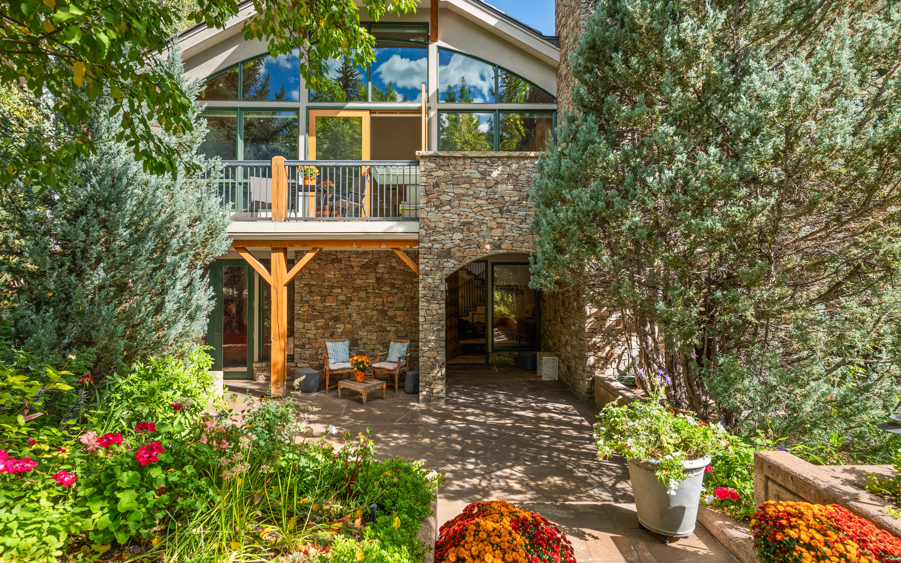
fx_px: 442
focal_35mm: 18
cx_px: 446
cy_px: 263
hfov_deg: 91.1
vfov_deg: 64.9
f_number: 7.1
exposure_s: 1/320
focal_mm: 17
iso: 400
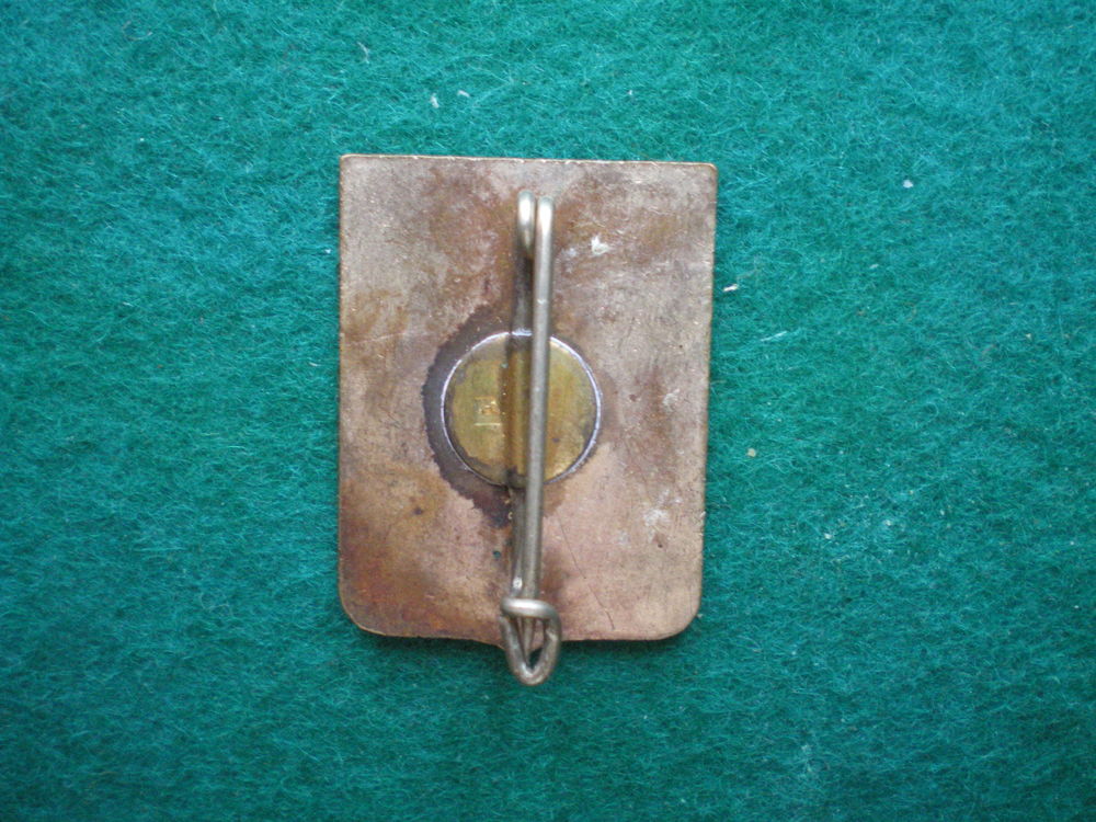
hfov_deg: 49.0
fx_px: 1203
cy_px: 411
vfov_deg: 37.7
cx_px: 548
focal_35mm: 38
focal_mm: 6.3
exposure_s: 1/40
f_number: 3.1
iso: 400
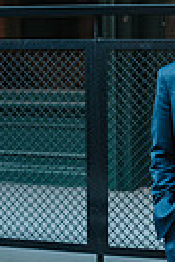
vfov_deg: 16.8
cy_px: 171
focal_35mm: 122
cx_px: 236
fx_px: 890
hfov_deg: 10.9
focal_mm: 35
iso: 1000
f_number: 2
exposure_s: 1/1250
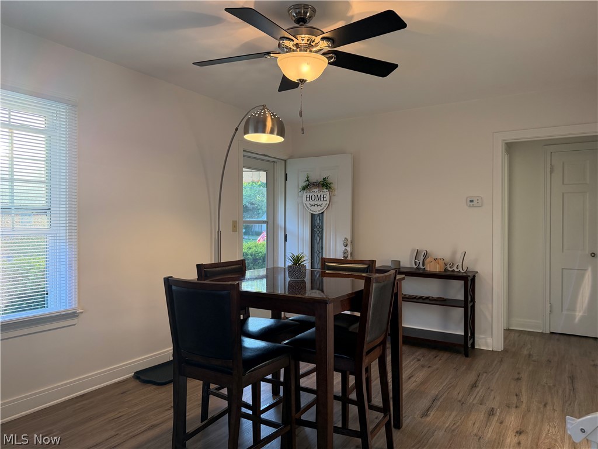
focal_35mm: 24
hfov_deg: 71.6
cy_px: 224
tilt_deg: -0.3
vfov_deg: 56.8
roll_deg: -0.1
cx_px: 299
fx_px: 415
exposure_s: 1/137
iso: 200
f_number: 1.78
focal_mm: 6.76
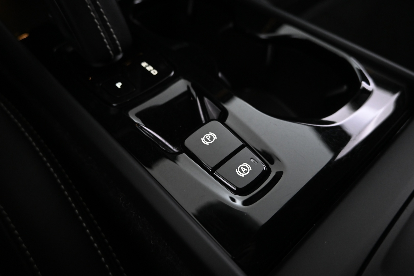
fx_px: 276
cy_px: 138
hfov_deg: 73.7
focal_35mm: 24
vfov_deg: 53.1
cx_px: 207
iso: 1600
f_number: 3.5
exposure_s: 1/10
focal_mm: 16
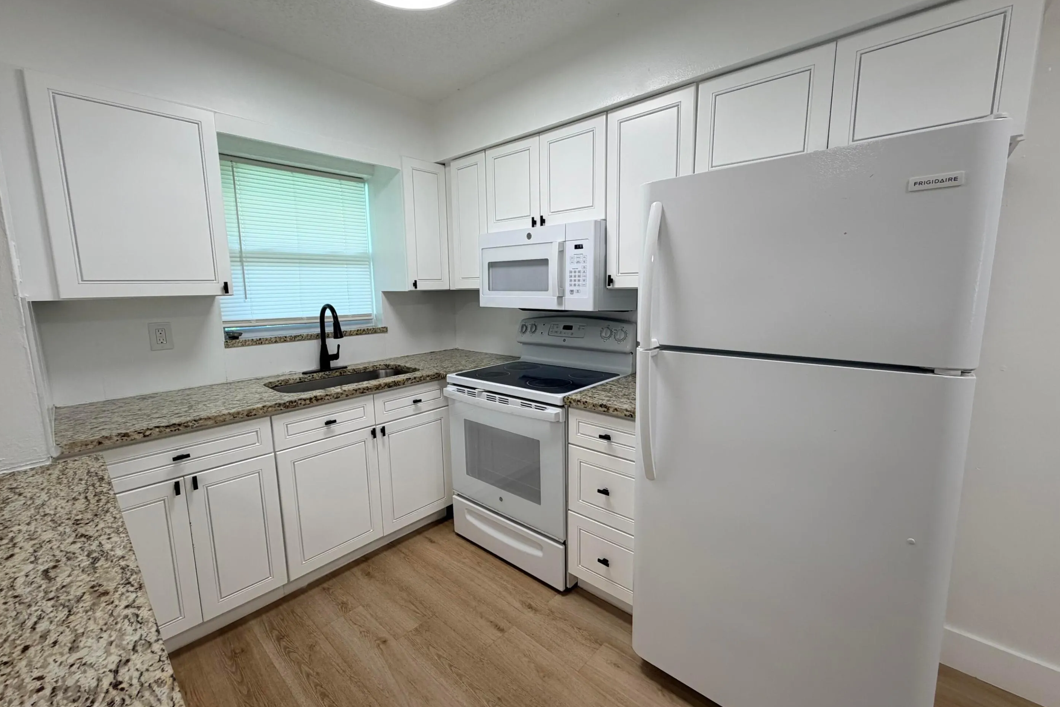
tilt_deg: -8.2
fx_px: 442
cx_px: 522
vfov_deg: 77.3
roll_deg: +1.2
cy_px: 350
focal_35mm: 15
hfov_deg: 100.4
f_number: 2.2
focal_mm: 2.22
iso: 80
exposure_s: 1/120
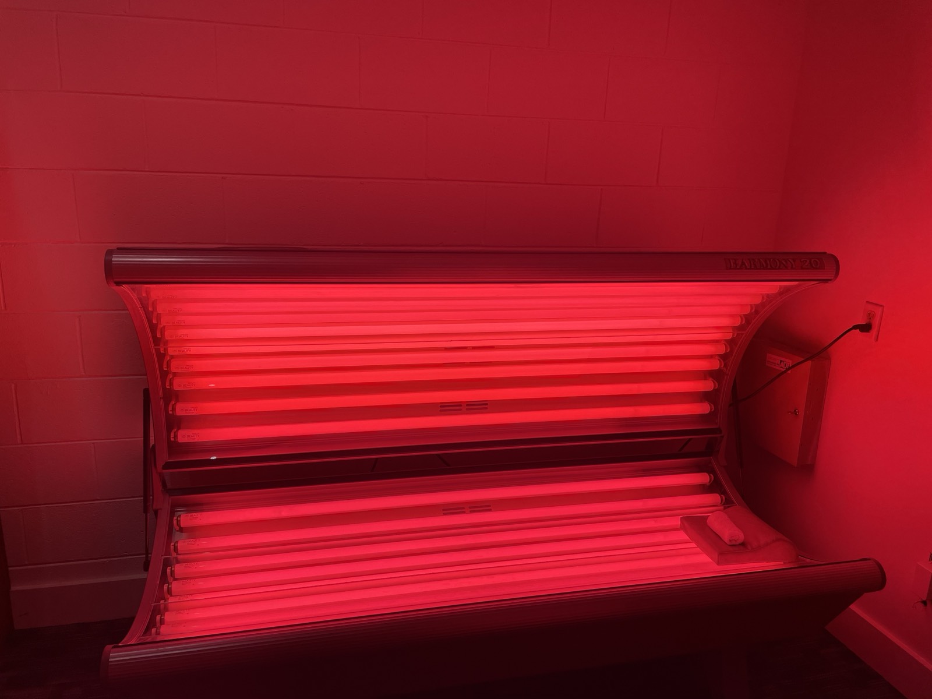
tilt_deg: -13.9
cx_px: 466
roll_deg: -1.7
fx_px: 700
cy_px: 350
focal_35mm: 26
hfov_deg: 67.3
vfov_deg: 53.1
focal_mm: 4.2
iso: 32
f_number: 1.6
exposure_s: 1/1855
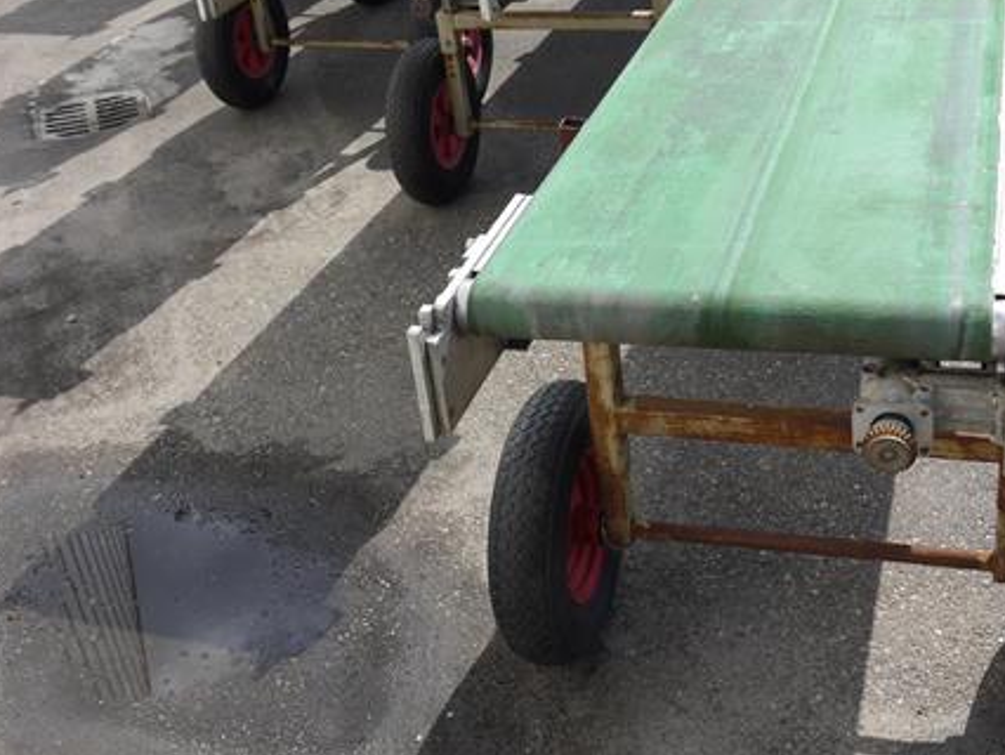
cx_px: 626
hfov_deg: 39.4
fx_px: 1394
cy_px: 323
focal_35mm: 48
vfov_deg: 30.3
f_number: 7.1
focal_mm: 16
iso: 160
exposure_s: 1/400
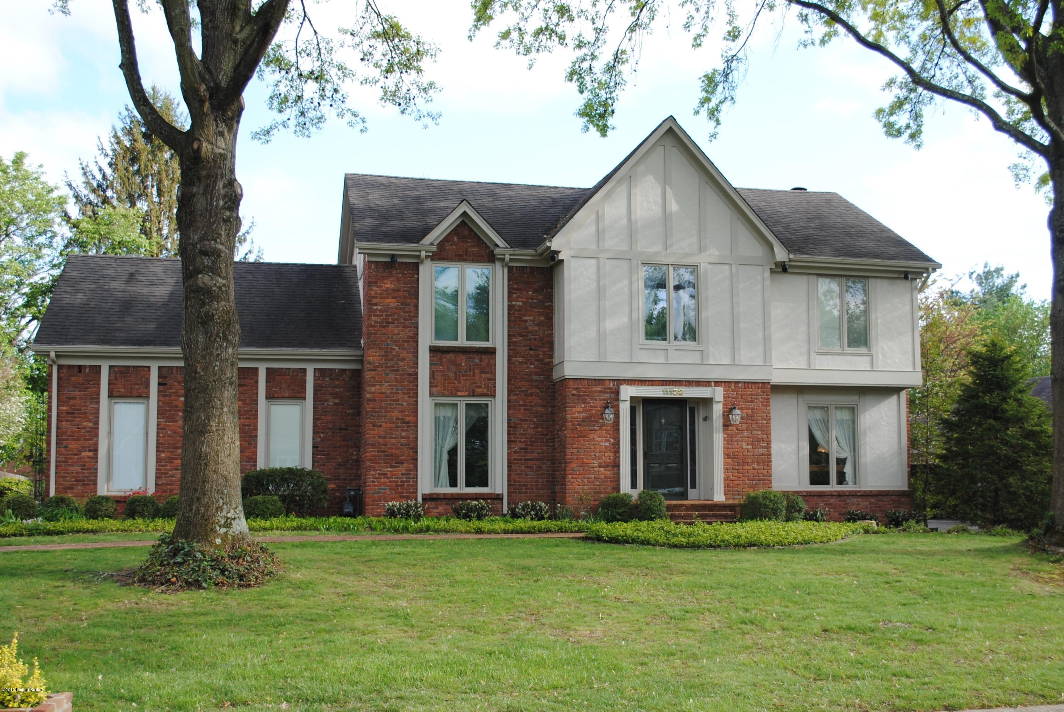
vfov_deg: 37.0
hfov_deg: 53.1
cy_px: 356
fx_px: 1065
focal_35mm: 36
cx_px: 532
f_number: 4.5
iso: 100
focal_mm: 24
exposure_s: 1/200
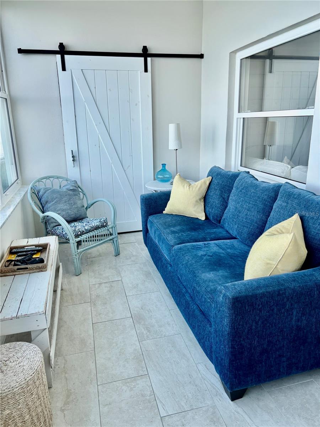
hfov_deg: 53.1
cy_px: 214
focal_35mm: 26
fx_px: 320
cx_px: 160
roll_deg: +2.6
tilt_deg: -12.2
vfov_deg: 67.3
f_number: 1.6
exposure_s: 1/140
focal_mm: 5.96
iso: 40
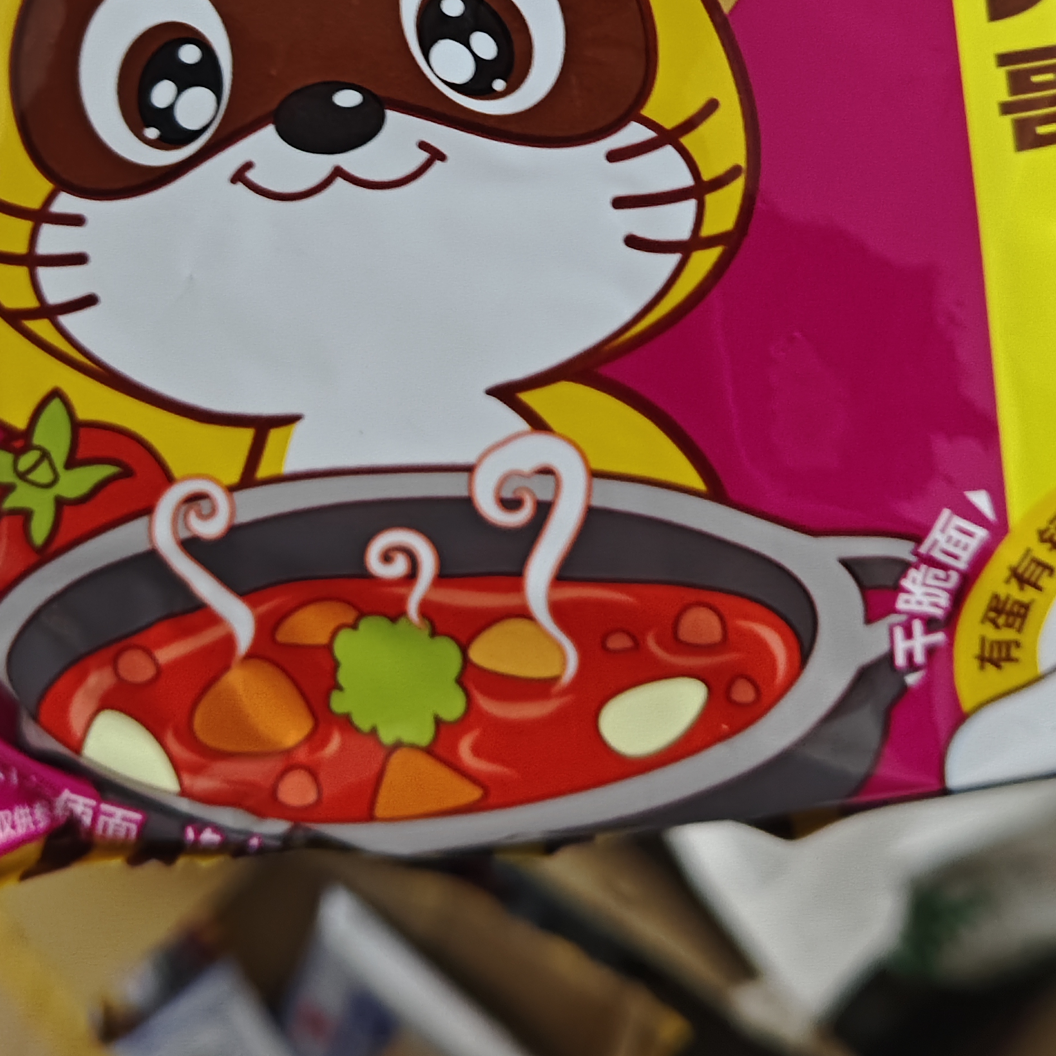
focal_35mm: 44
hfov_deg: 38.3
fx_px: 1519
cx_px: 608
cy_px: 22
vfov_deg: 35.1
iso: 720
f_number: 1.88
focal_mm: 5.56
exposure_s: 1/50
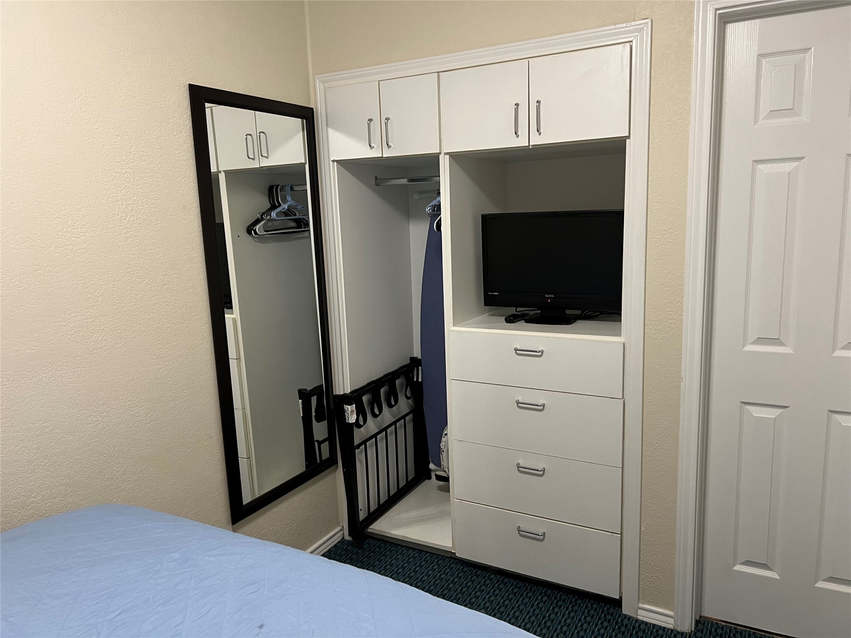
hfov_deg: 67.3
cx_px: 426
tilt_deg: -11.1
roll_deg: +2.0
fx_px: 639
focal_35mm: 26
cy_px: 319
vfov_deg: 53.1
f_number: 1.5
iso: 200
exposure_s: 1/60
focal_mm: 5.7
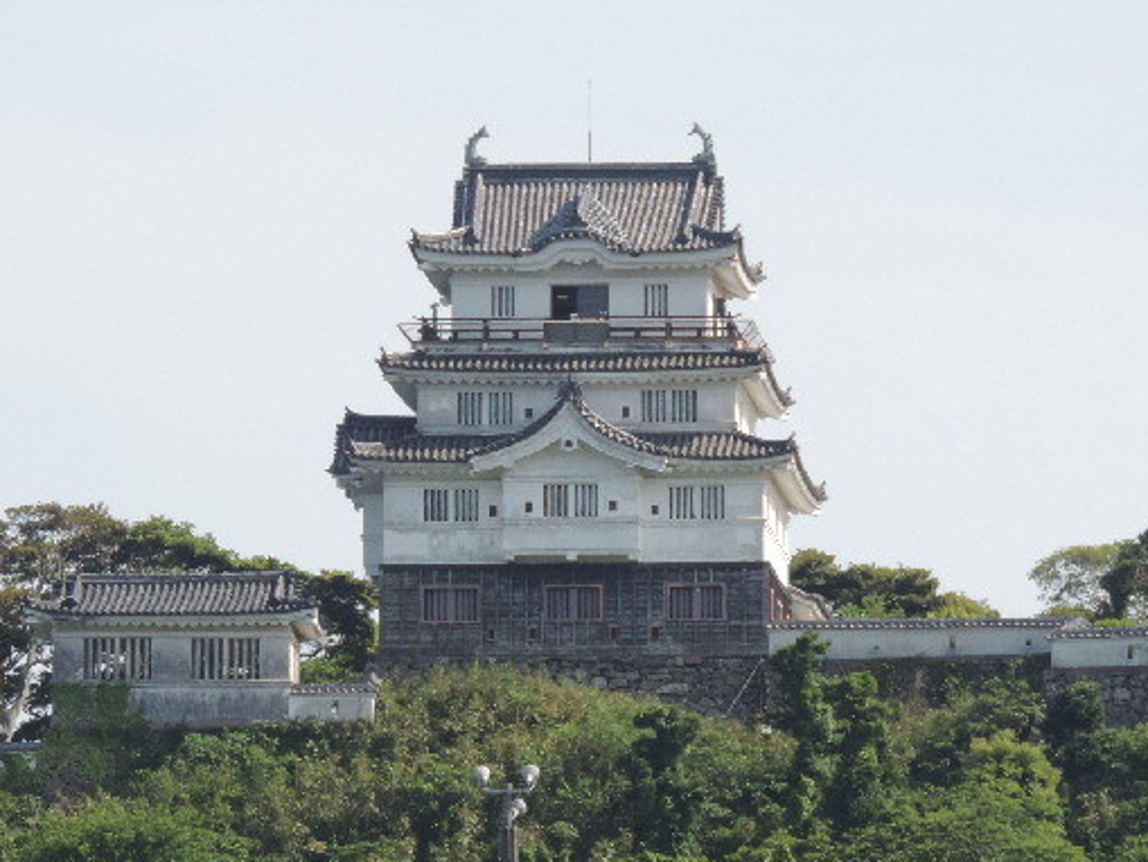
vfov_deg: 5.6
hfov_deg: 7.5
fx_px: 8790
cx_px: 512
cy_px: 442
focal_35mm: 265
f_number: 4.6
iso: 80
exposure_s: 1/320
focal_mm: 40.1
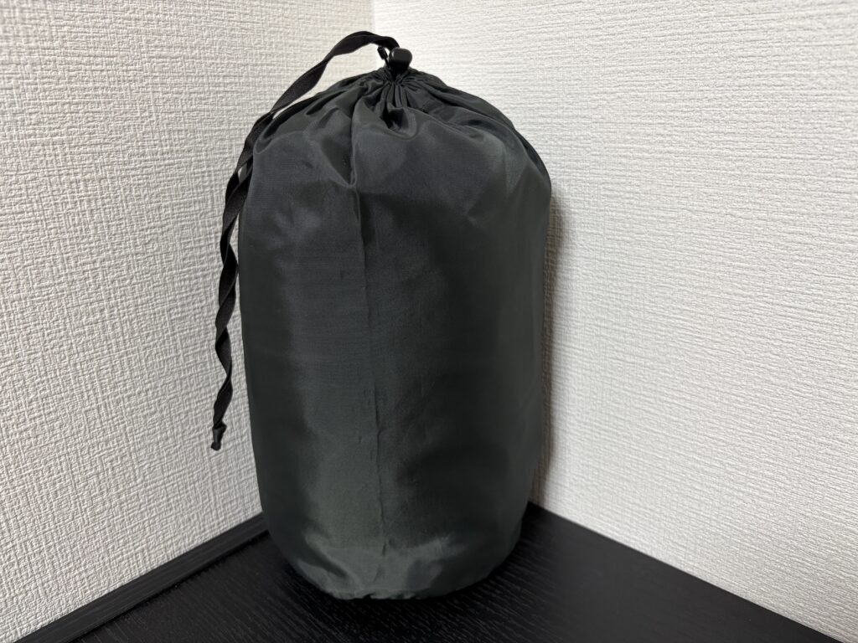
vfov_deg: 53.1
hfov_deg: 67.3
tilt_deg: -17.9
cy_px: 322
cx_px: 429
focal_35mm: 26
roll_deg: +2.1
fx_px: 644
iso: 125
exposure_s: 1/50
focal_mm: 5.96
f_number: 1.6
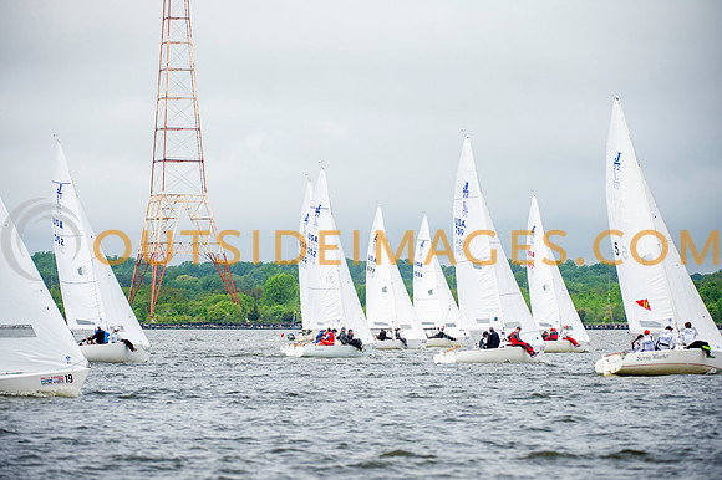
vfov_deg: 6.7
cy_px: 240
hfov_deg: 10.0
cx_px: 361
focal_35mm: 206
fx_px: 4128
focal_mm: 200
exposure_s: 1/4000
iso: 500
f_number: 5
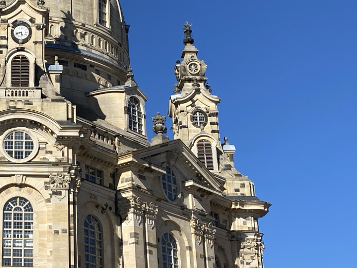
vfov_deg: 19.6
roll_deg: -2.5
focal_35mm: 75
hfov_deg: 24.7
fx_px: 774
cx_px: -7
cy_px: 120
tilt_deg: +23.5
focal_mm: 4.25
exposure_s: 1/3300
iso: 32
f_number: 1.8
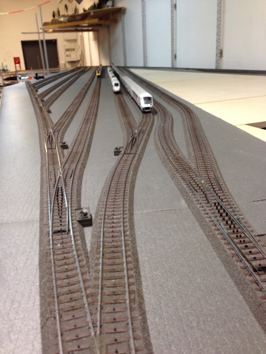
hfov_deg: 42.9
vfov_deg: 55.4
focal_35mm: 33
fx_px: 338
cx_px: 133
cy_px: 177
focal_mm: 4.12
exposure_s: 1/20
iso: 100
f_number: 2.4
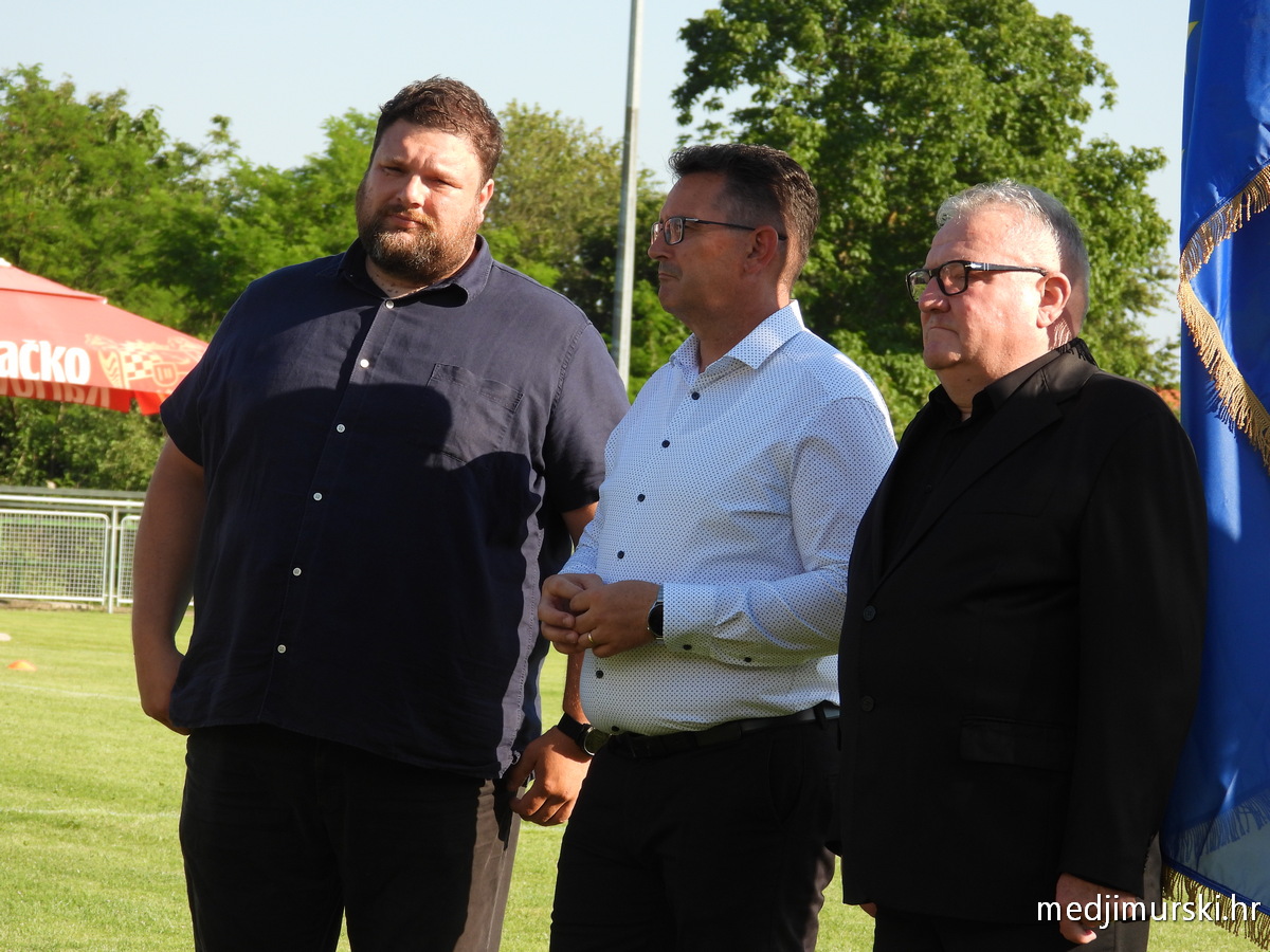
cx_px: 635
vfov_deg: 8.7
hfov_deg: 11.6
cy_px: 476
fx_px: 6237
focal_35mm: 170
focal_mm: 30.5
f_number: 4
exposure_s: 1/400
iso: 100
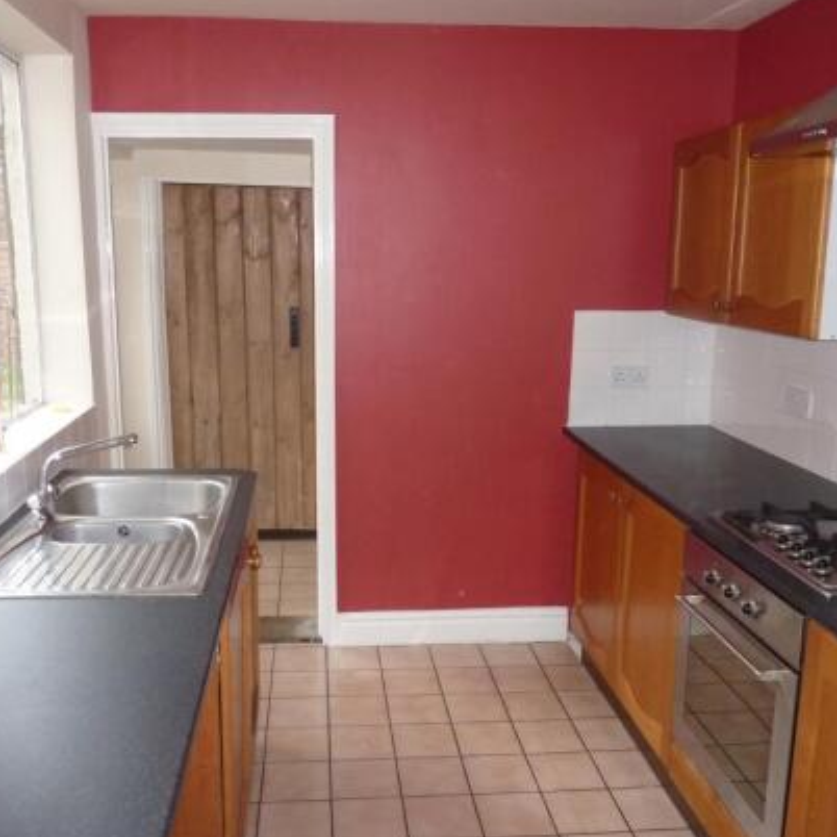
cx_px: 382
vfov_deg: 51.1
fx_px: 875
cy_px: 440
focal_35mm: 32
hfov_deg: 51.0
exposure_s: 1/30
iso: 320
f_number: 3.3
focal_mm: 4.1
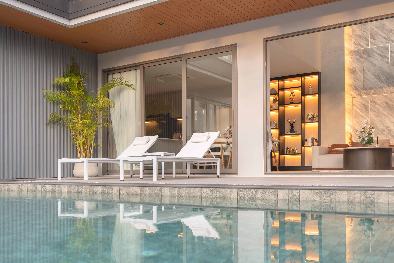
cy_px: 132
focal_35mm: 36
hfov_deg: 53.1
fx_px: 394
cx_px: 197
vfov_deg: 36.9
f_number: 2.8
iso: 80
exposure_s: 1/250
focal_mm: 24
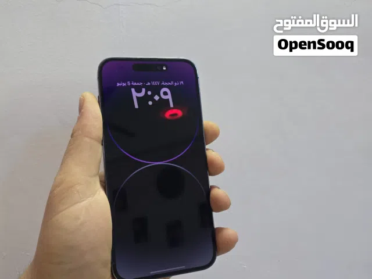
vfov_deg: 58.9
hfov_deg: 73.9
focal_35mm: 23
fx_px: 247
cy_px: 140
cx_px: 186
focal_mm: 6.3
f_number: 1.7
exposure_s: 1/100
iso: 400
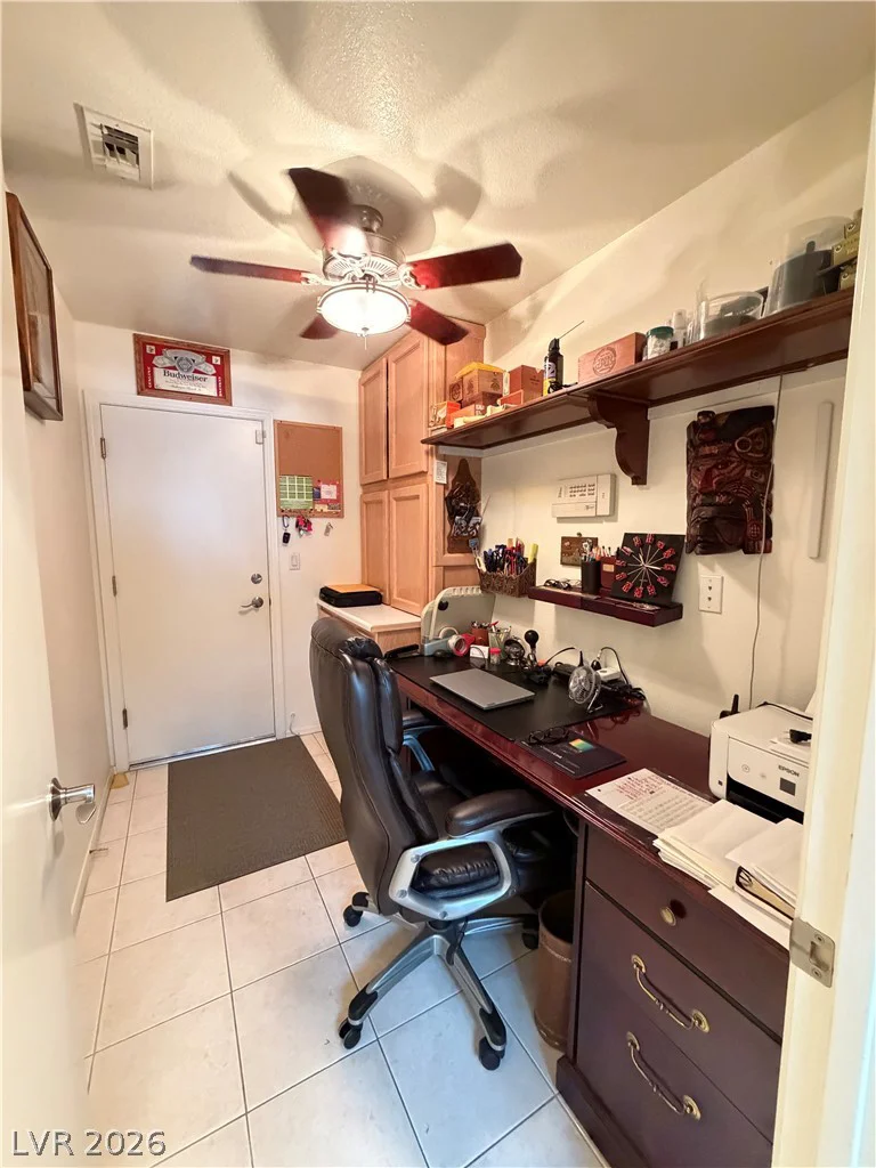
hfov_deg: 85.7
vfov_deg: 102.1
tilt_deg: -6.3
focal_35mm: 14
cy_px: 584
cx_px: 438
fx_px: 472
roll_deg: -0.9
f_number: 2.2
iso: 1250
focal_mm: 2.22
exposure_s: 1/60
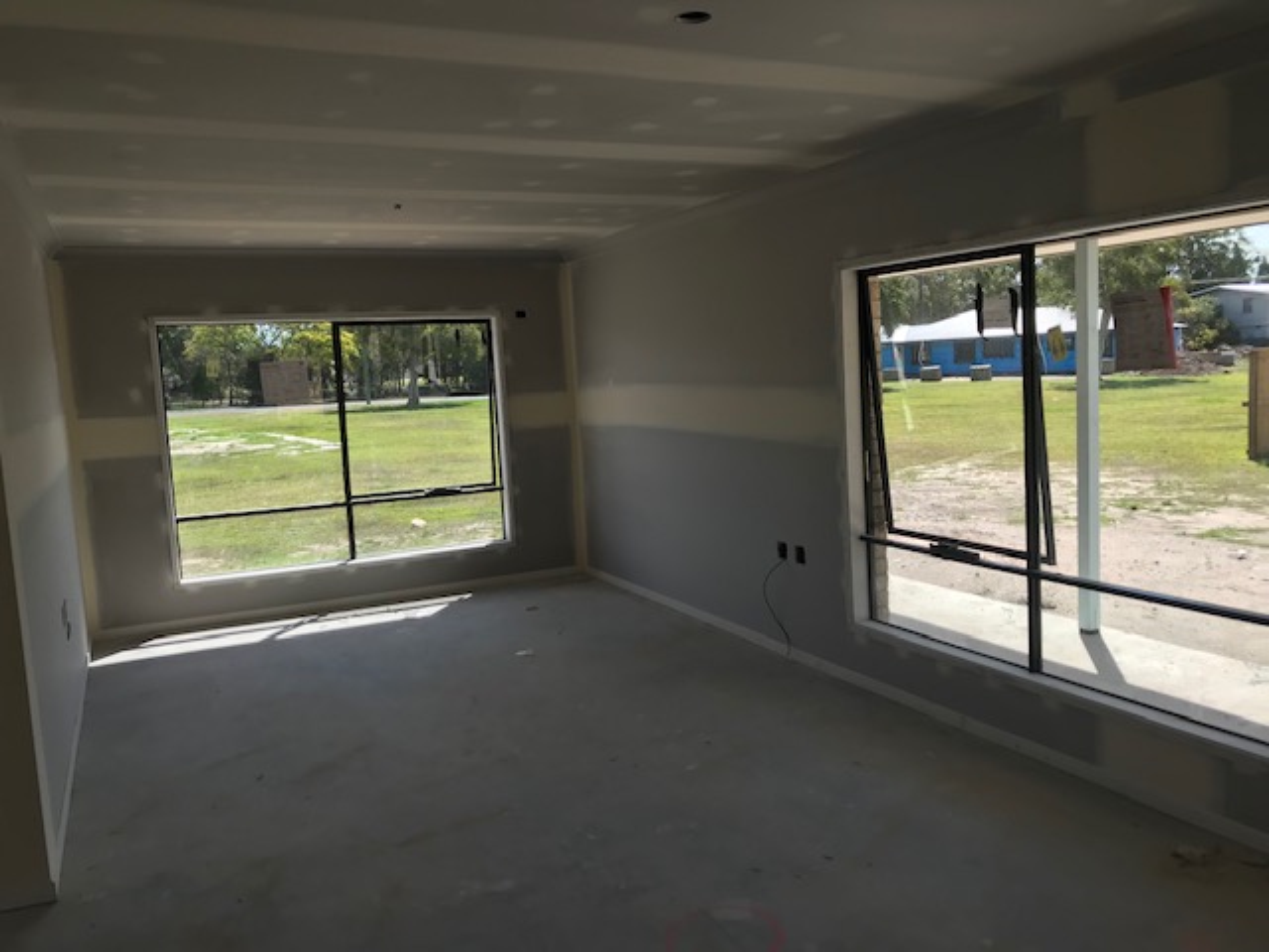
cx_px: 634
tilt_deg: -3.3
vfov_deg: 49.7
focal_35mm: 28
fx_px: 1026
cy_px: 476
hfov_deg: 63.4
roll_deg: +4.4
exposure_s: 1/1008
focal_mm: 3.99
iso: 20
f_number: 1.8
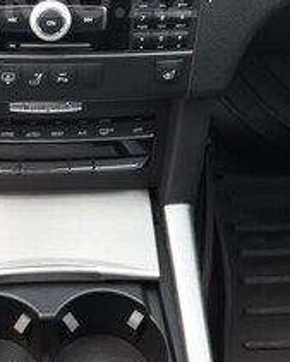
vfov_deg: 28.5
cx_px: 65
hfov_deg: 24.3
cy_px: -2
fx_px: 665
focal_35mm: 62
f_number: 1.9
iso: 50
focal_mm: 3.6
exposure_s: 1/50
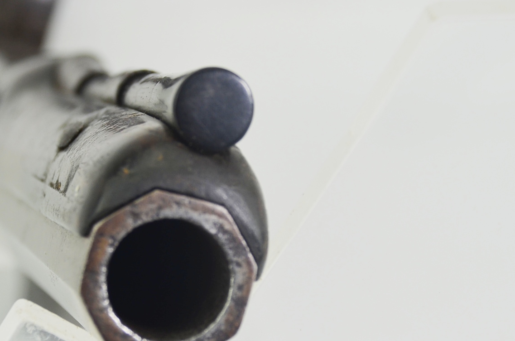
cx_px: 179
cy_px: 221
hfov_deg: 12.2
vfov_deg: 8.1
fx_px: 2413
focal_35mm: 169
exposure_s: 1/160
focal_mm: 52
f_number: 6.3
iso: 200
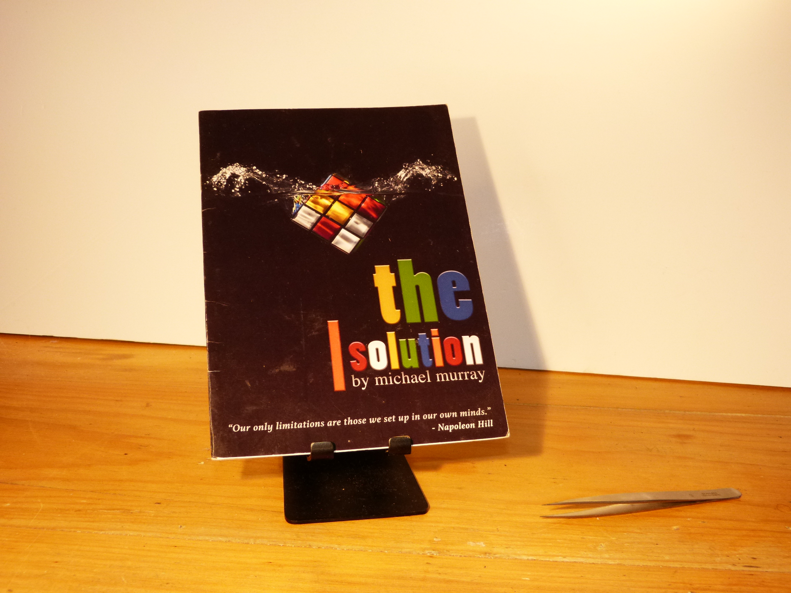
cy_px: 296
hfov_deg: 49.0
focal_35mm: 38
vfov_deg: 37.7
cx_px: 396
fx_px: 868
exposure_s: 1/60
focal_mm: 6.8
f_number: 3.1
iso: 250
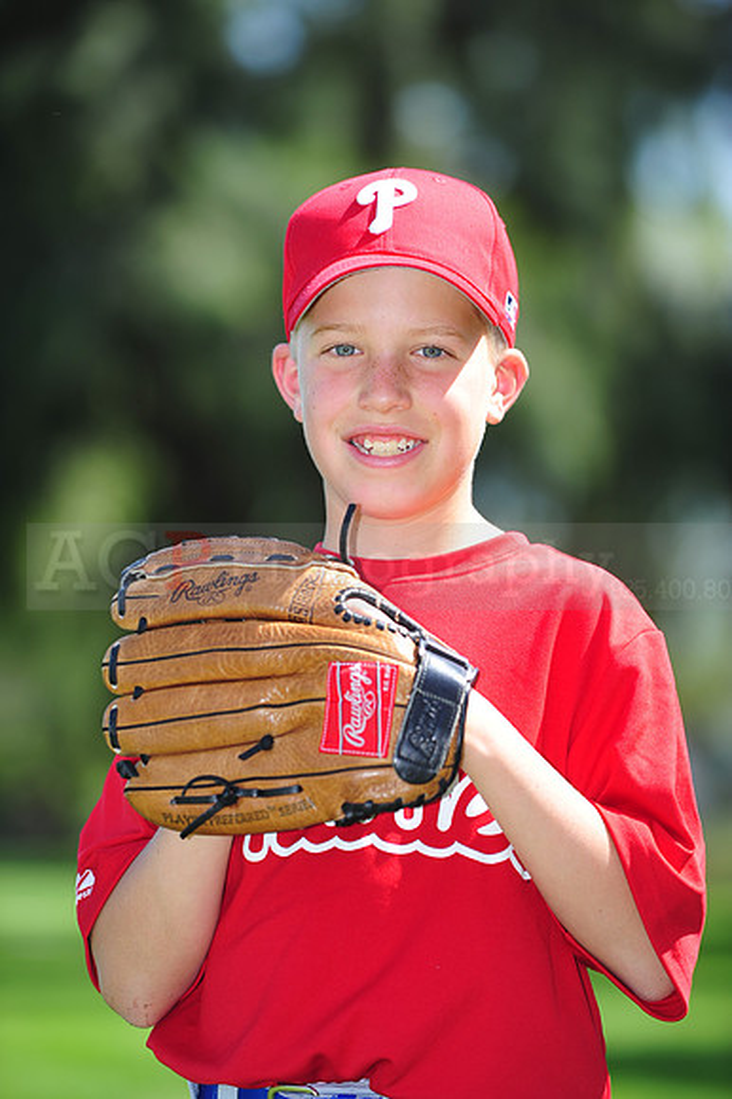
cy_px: 550
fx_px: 6107
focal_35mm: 200
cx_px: 366
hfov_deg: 6.9
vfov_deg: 10.3
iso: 200
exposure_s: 1/640
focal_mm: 200
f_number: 4.5
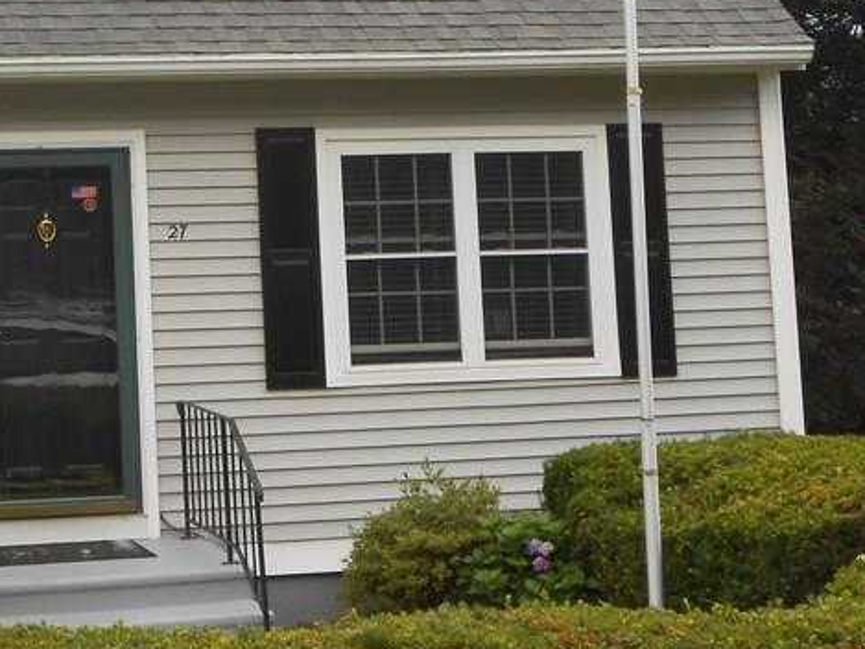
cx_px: -31
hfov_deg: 19.7
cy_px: 6
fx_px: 2400
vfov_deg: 15.1
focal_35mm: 96
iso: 80
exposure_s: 1/80
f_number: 4.5
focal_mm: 7.8
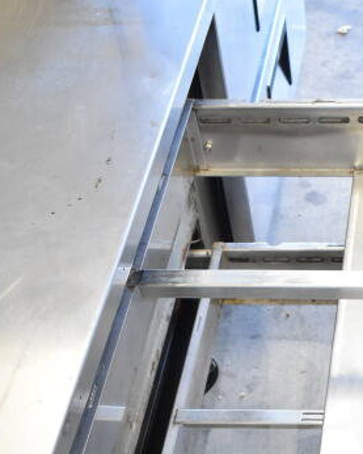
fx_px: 899
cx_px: 381
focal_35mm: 67
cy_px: 445
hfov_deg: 21.8
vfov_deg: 26.9
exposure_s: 1/60
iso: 1600
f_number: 4
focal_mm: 18
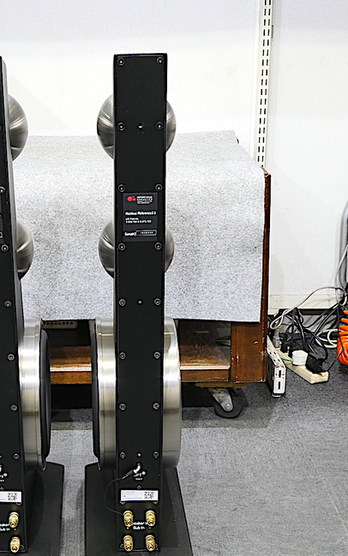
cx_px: 67
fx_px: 880
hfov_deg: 22.1
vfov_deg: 35.1
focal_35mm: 58
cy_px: 305
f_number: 3.7
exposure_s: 1/8
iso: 200
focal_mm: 6.7
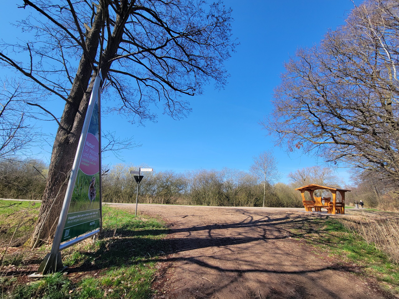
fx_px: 150
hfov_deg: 106.2
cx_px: 200
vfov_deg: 89.9
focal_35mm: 13
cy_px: 150
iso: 50
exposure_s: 1/927
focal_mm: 2.2
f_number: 2.2
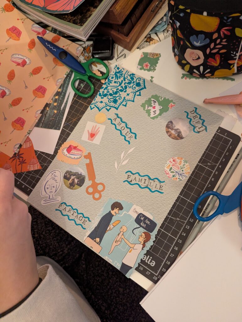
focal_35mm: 24
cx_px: 121
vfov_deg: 71.5
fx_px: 223
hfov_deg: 56.9
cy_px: 161
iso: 2014
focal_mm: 6.81
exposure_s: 1/101
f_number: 1.85
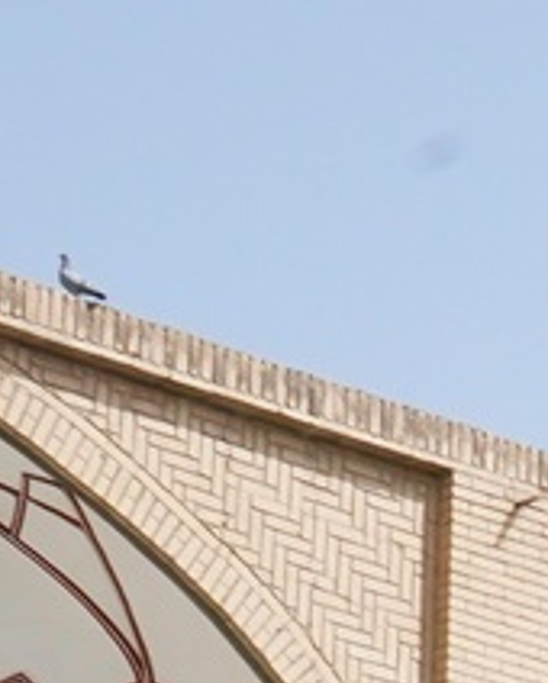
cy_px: 1857
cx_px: 2066
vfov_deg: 6.2
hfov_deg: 4.9
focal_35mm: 292
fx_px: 5911
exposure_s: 1/800
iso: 1250
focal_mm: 33
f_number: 14
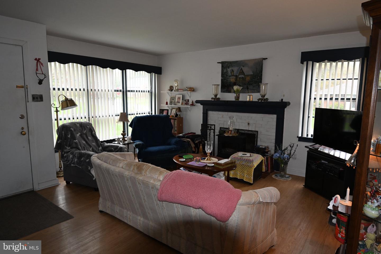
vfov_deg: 59.5
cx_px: 190
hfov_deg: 81.2
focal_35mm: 21
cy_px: 127
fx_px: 222
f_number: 4
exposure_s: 1/60
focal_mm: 14
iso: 500
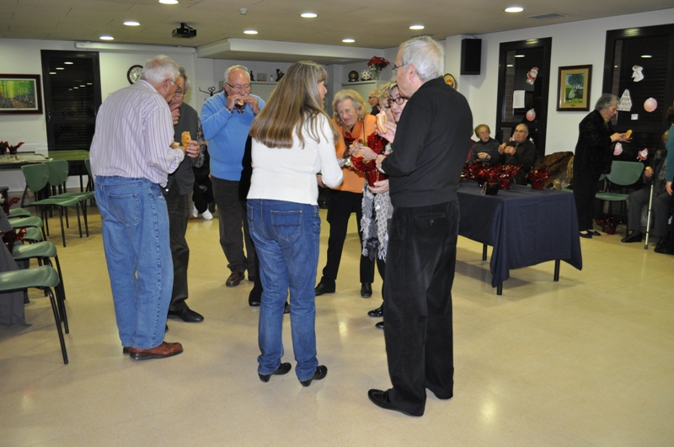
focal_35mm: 30
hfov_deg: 62.0
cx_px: 337
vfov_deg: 43.5
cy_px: 224
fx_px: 561
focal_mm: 20
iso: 800
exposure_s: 1/60
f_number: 3.8
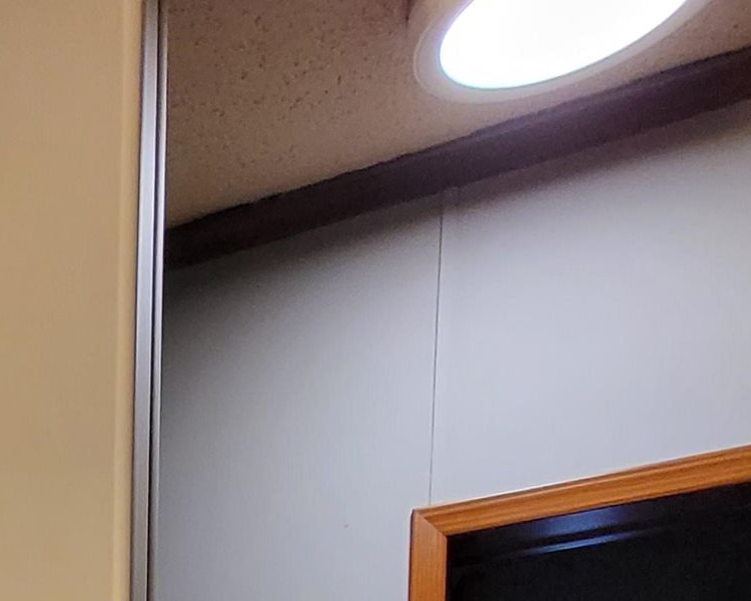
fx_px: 1156
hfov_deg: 29.4
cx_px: -213
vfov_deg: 19.8
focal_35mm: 52
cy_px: 1130
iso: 320
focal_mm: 1.74
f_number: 2.2
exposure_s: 1/60
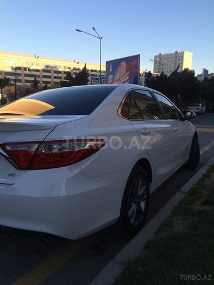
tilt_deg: -12.7
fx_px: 239
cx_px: 107
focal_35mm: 29
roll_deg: -0.2
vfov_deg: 61.7
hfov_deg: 48.2
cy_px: 142
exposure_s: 1/612
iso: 32
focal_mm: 4.15
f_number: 2.2
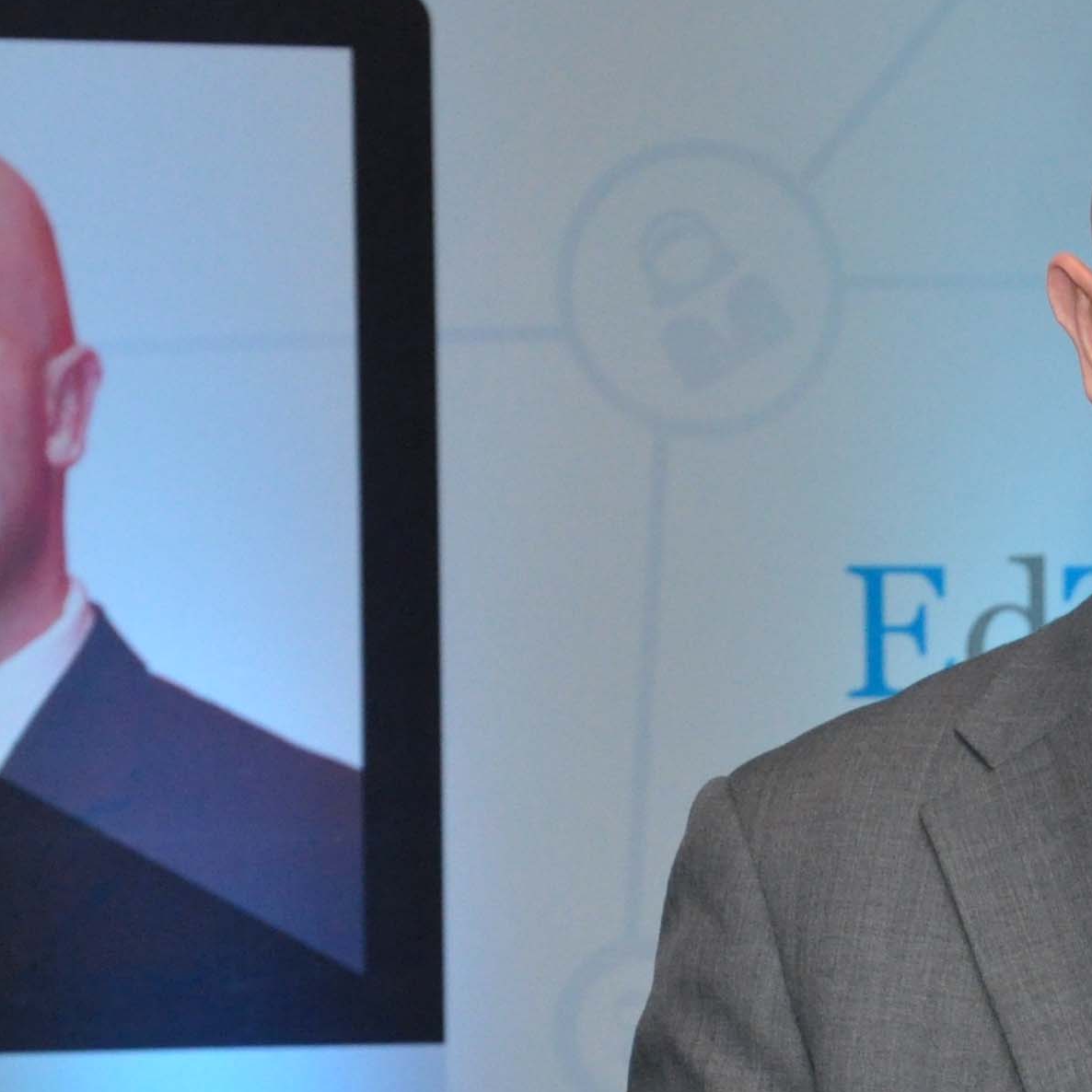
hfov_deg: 7.9
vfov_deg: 7.9
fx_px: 7888
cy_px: 802
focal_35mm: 221
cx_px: 1221
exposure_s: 1/125
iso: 1250
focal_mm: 48
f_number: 5
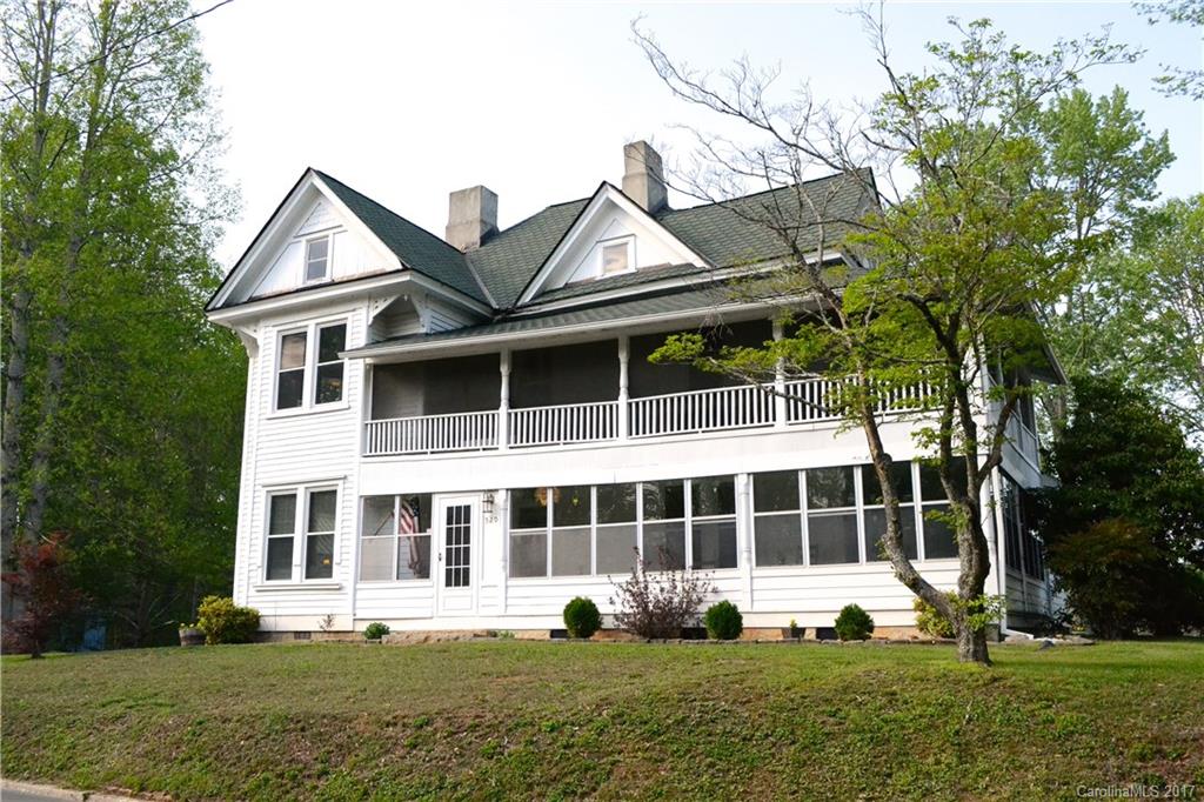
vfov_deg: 43.6
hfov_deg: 61.9
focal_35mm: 30
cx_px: 602
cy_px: 401
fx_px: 1003
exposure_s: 1/3200
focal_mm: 20
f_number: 8
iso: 3200
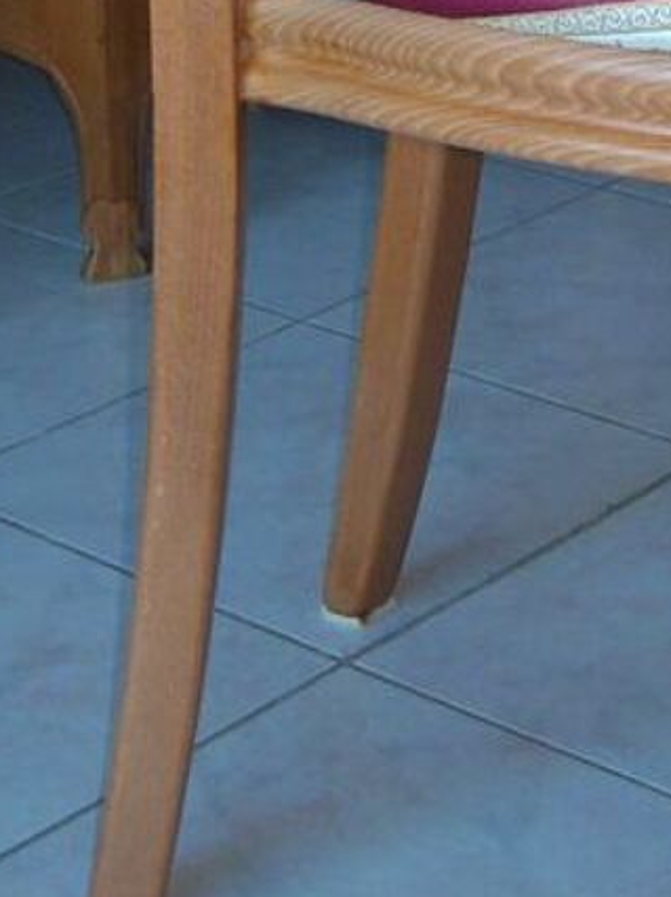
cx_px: 526
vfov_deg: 15.9
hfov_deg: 12.4
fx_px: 3079
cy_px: -188
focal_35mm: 119
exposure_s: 1/32
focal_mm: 7.8
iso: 79
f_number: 2.8
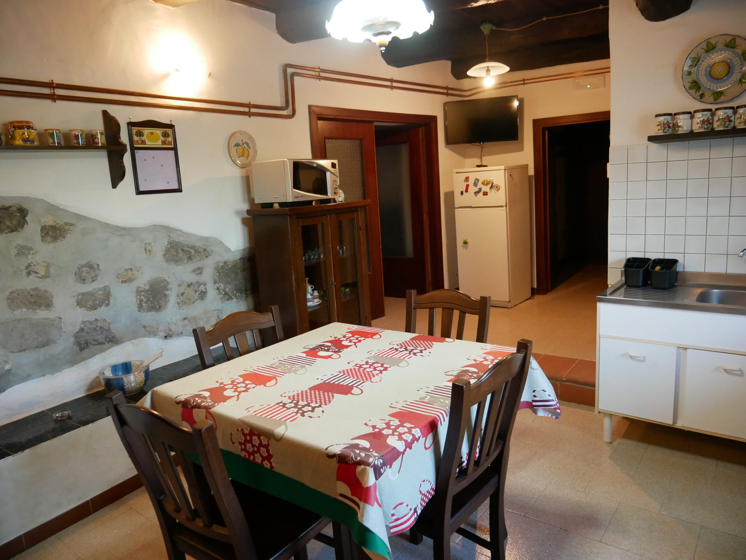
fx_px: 517
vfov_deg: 56.8
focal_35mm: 24
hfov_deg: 71.6
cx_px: 373
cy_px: 280
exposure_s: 1/60
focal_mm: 12
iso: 2500
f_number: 3.5
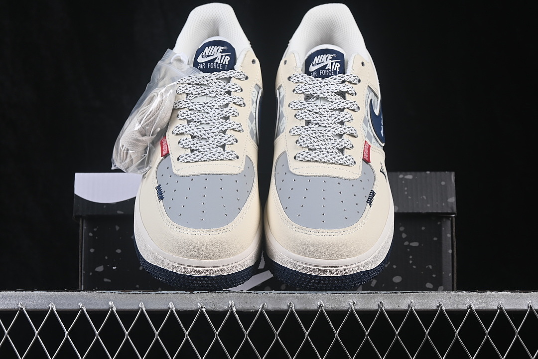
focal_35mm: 75
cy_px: 180
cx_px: 269
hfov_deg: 27.0
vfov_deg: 18.2
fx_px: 1121
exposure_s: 1/80
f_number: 8
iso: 160
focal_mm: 50
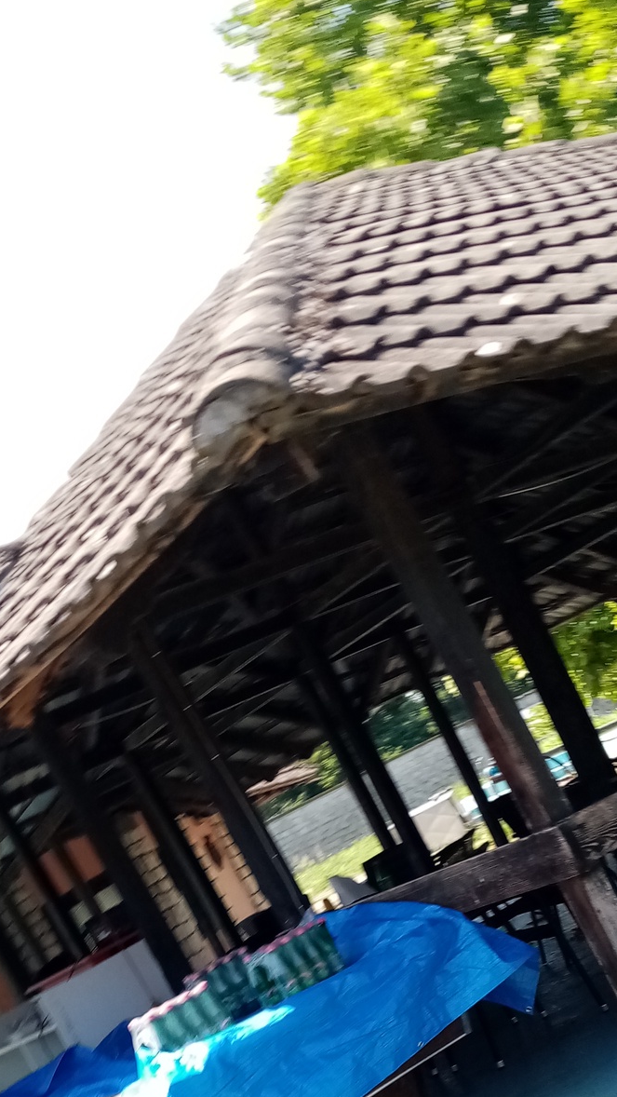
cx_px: 301
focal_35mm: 50
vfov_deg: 39.8
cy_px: 869
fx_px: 1454
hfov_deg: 24.0
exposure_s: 1/348
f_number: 1.8
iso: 102
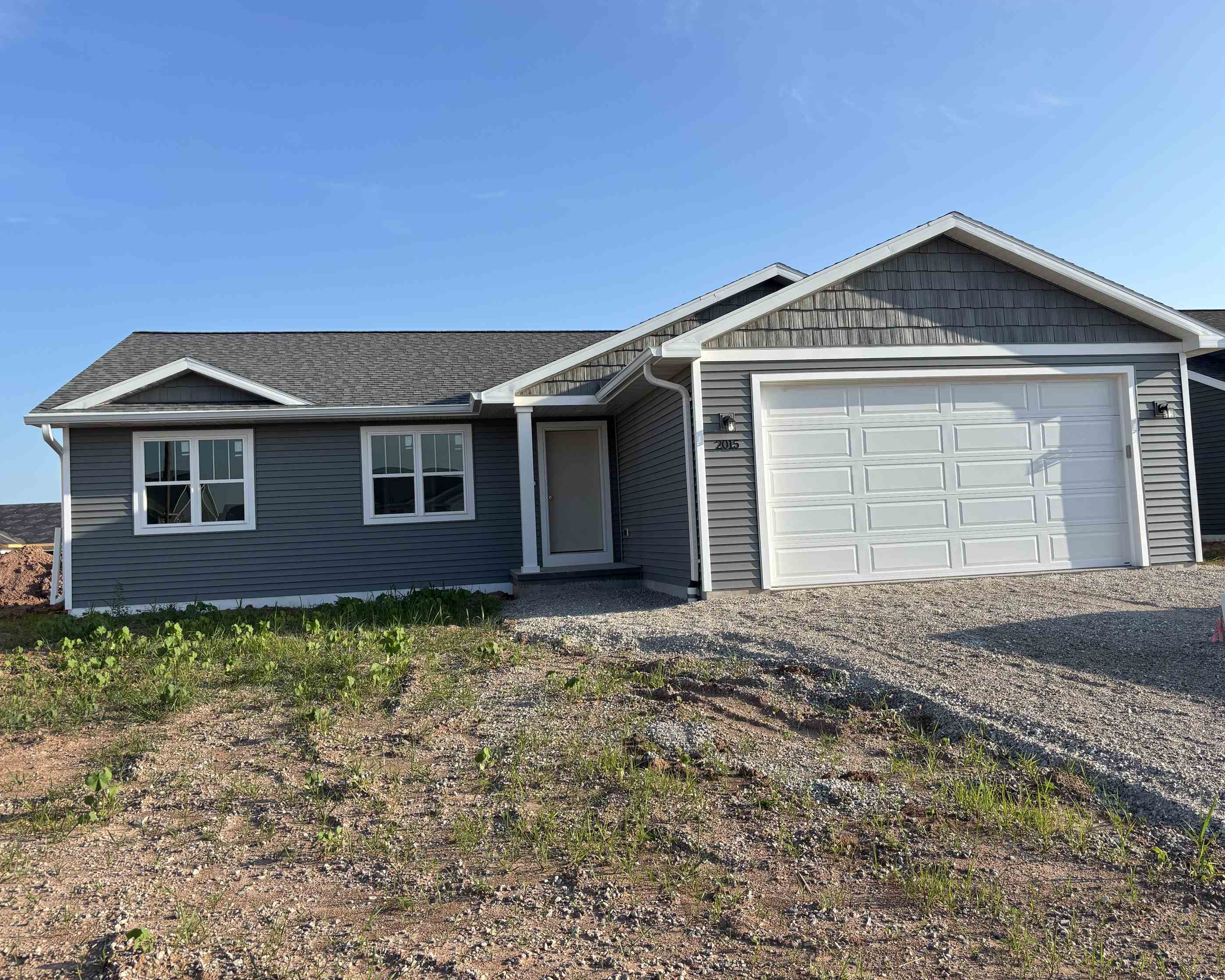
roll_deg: +2.6
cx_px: 643
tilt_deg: +2.3
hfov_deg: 62.2
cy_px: 474
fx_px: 1015
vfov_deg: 51.5
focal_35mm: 28
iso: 50
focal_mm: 5.96
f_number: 1.6
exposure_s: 1/2451
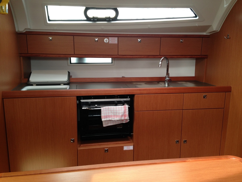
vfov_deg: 42.9
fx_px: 231
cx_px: 121
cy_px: 91
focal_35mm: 33
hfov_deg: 55.4
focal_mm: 4.12
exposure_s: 1/20
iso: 50
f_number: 2.4
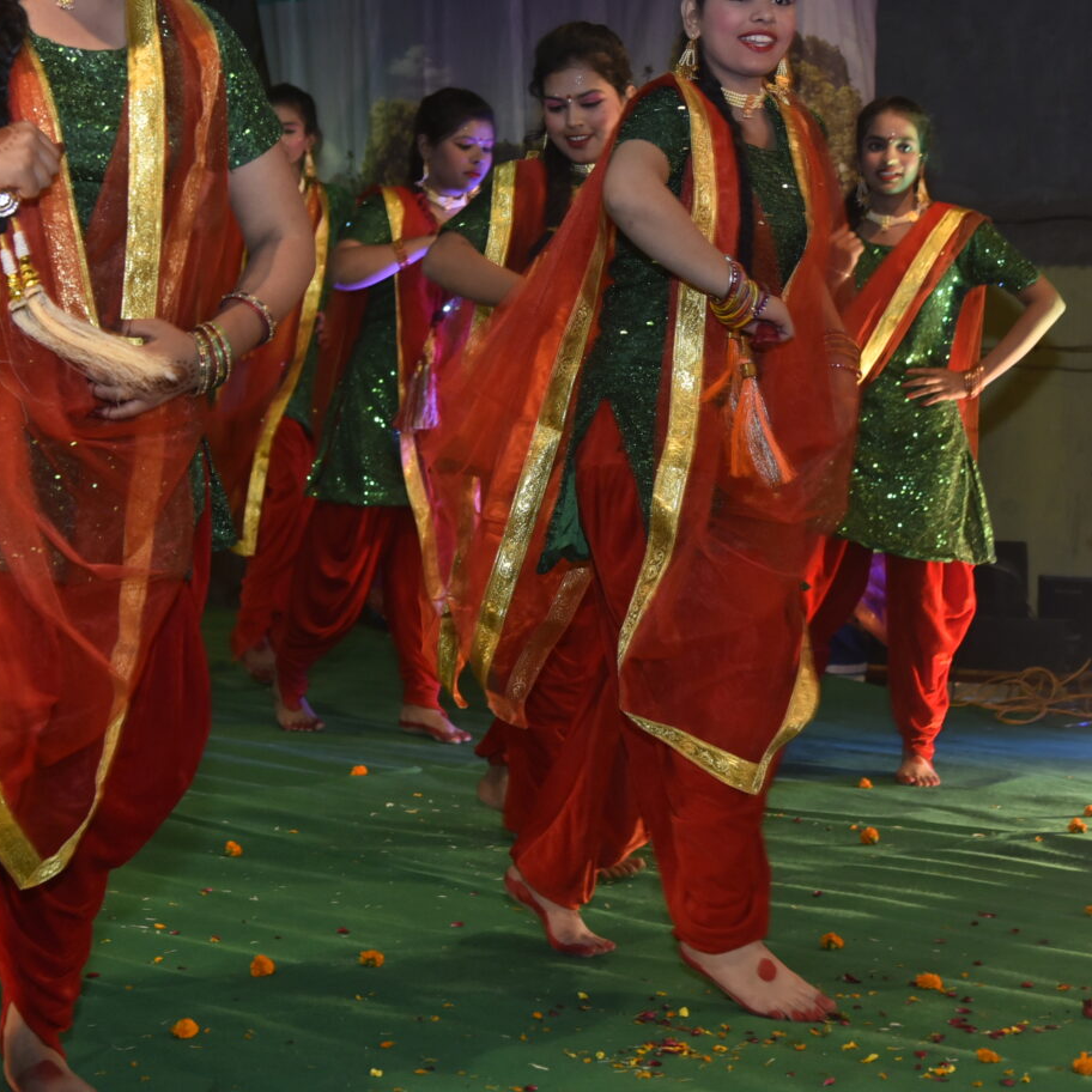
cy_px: 426
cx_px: 327
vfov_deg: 20.6
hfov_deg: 20.5
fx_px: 2998
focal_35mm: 84
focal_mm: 44
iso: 800
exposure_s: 1/125
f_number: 4
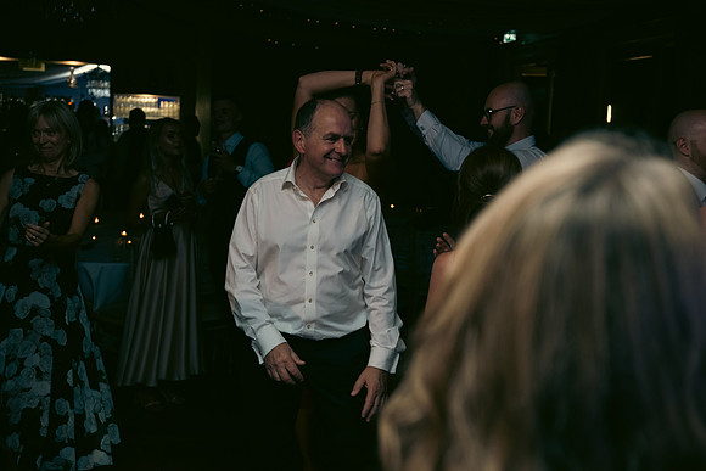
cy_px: 236
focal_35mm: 45
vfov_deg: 29.9
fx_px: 883
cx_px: 353
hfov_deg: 43.6
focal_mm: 45
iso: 800
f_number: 3.5
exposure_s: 1/160
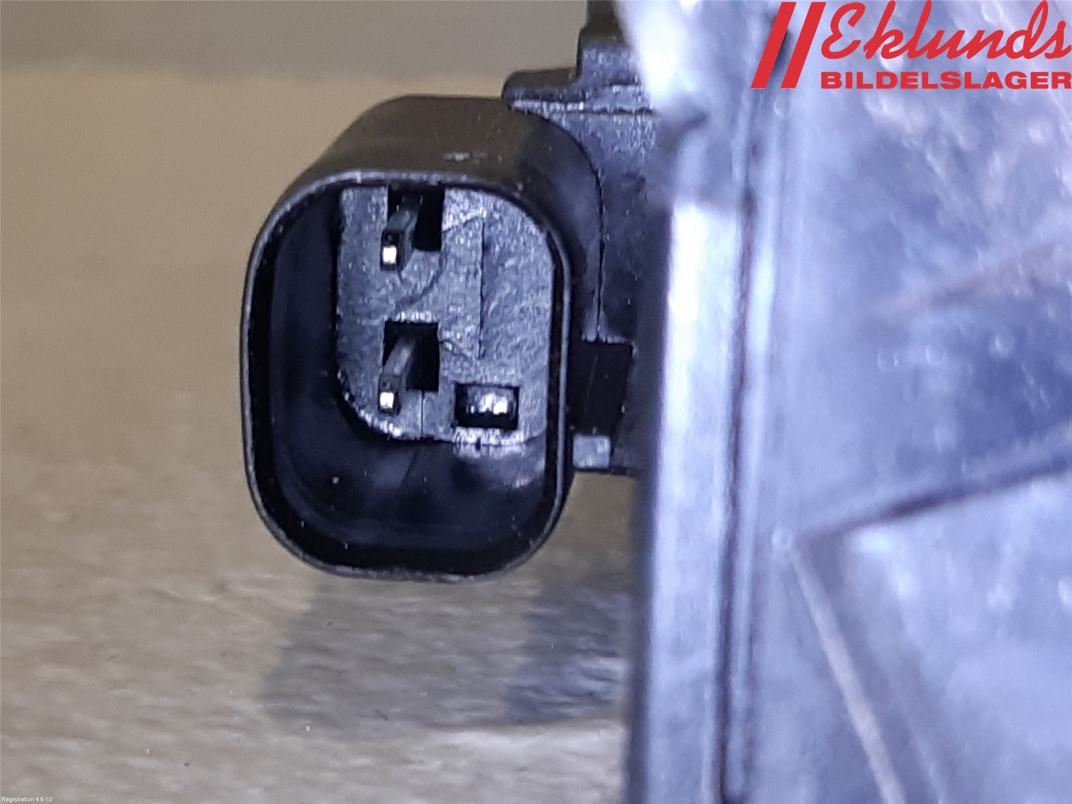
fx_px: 805
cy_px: 402
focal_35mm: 26
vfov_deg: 53.1
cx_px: 536
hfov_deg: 67.3
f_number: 1.7
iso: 80
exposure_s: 1/50
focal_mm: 3.93
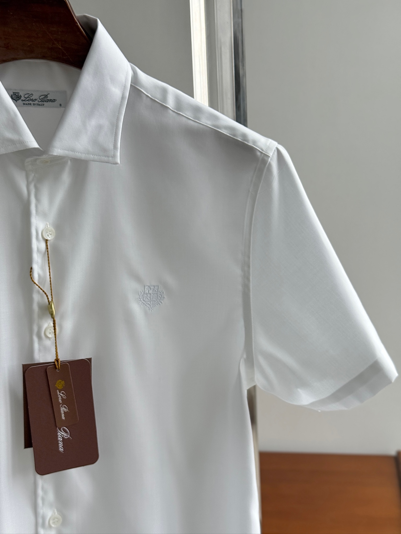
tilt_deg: -7.8
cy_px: 267
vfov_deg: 39.7
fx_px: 741
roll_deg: +2.2
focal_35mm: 48
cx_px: 200
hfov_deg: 30.3
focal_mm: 6.76
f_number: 1.78
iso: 64
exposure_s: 1/598
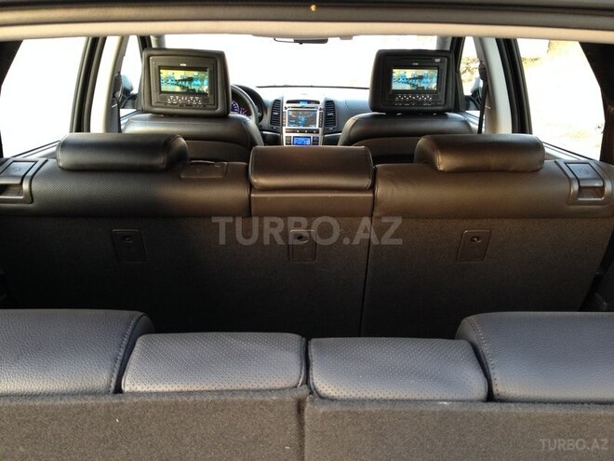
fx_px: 621
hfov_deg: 52.6
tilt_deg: -17.0
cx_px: 307
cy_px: 230
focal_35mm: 35
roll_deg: -2.0
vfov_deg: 40.7
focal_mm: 4.28
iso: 80
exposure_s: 1/20
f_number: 2.4
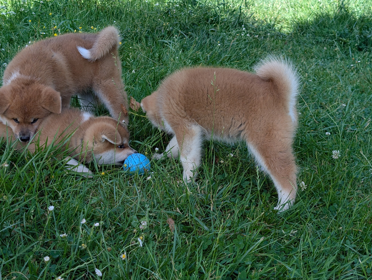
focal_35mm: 49
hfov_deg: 38.9
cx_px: 186
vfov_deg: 29.7
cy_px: 140
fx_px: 527
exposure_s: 1/286
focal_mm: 6.9
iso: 22
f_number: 1.68
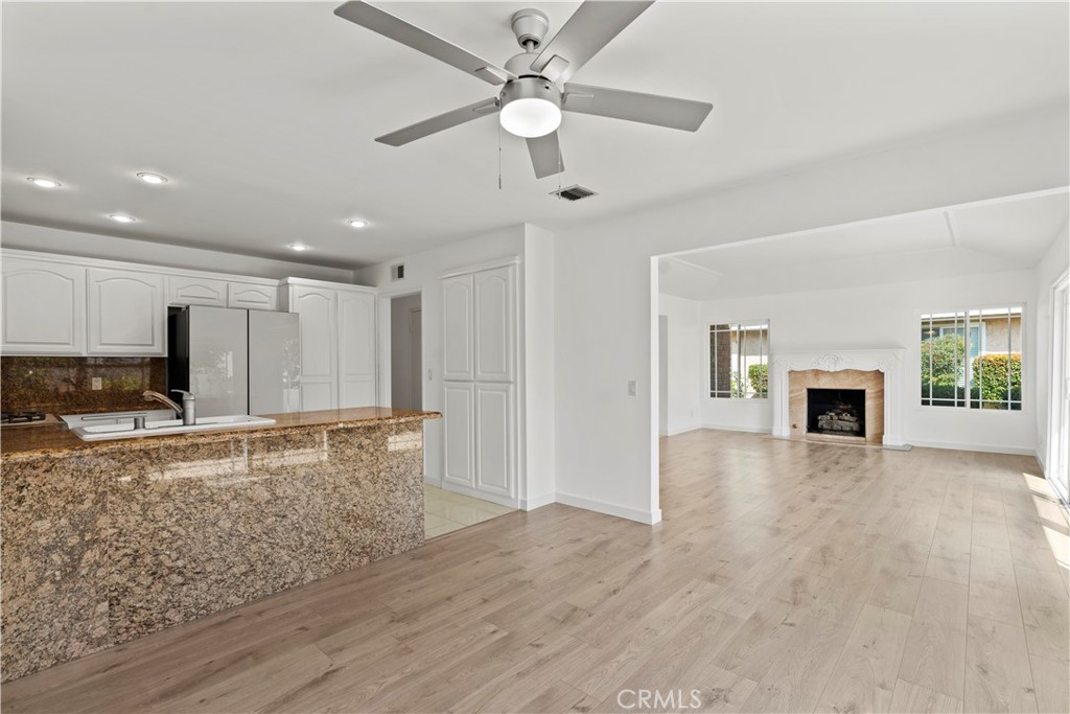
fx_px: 476
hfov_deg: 96.7
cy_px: 357
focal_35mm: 16
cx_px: 535
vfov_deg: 73.8
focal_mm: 16
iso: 160
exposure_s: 1/8
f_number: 7.1
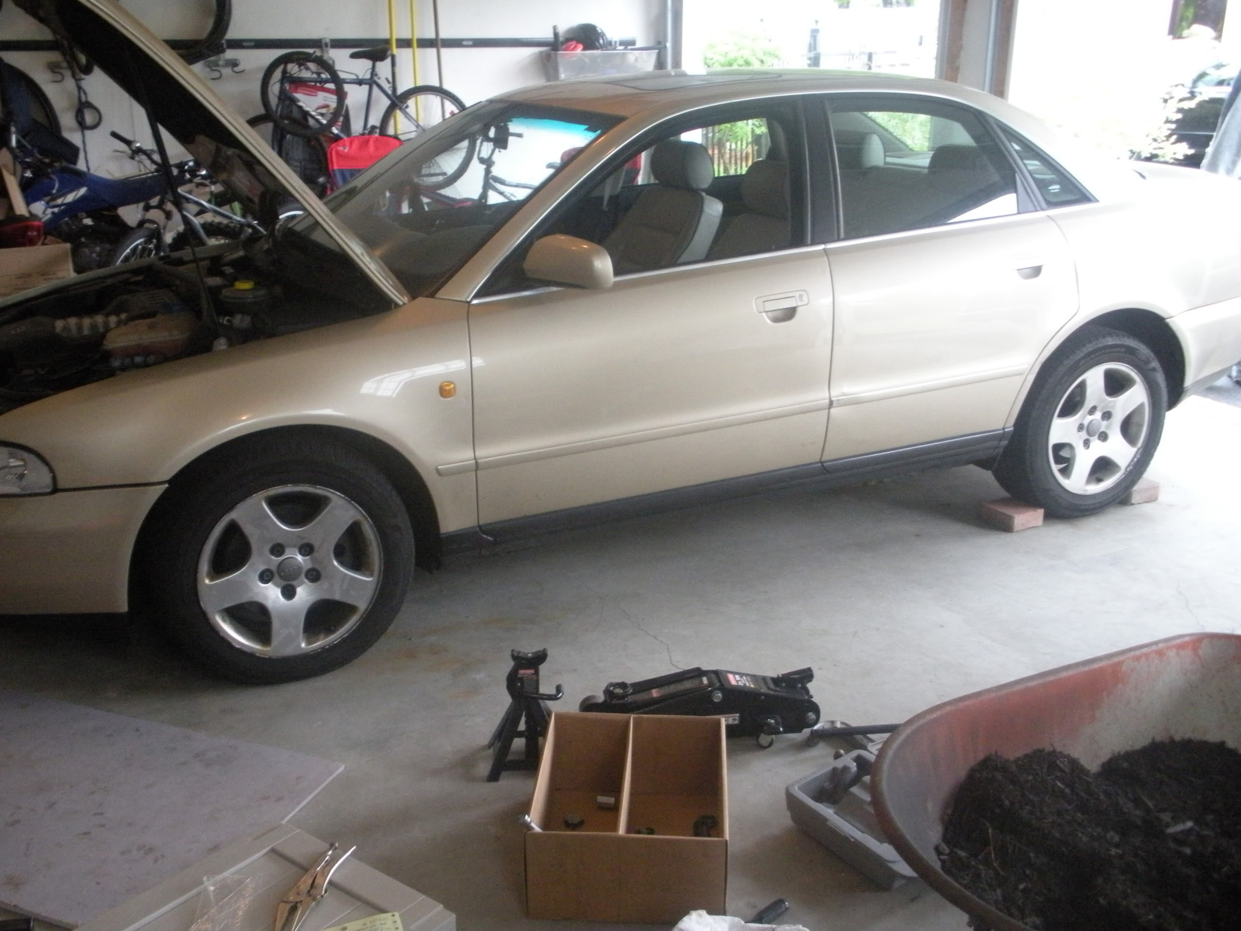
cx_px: 620
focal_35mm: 36
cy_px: 466
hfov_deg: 51.4
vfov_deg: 39.7
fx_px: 1291
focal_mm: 6.3
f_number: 3.5
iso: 400
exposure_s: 1/42.3
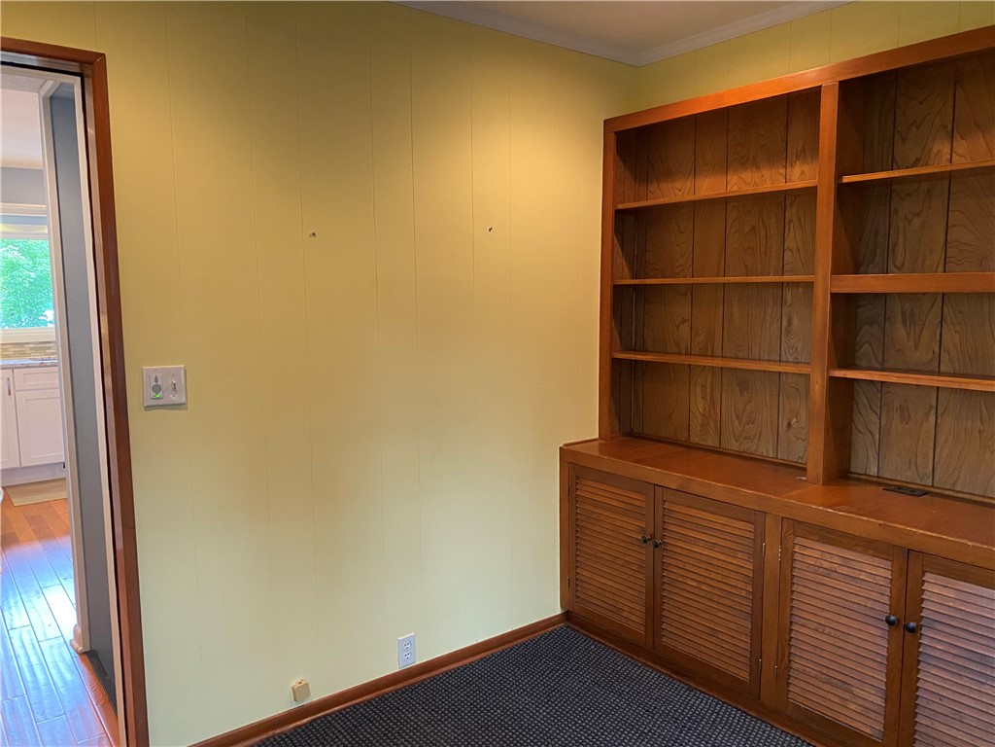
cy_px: 374
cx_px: 498
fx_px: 747
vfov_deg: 53.1
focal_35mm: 26
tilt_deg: -7.1
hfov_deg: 67.3
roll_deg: +0.1
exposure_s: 1/60
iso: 500
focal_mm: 4.25
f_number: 1.8
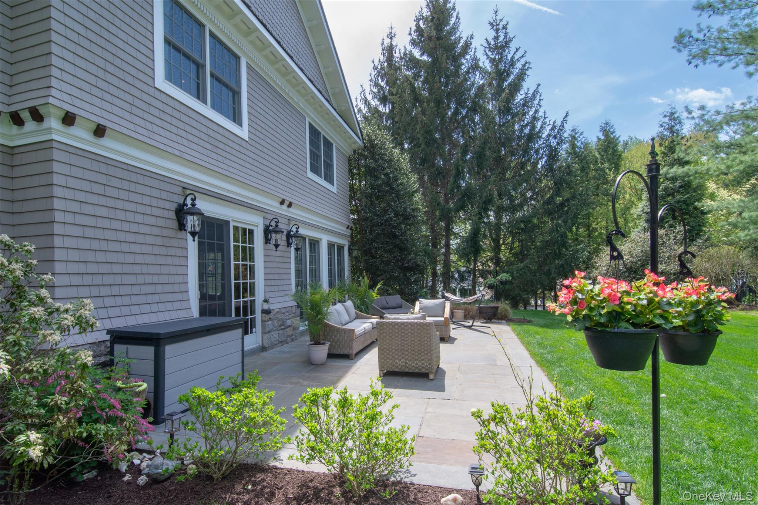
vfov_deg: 72.0
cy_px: 252
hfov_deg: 95.0
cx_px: 379
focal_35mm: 16
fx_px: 347
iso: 400
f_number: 11
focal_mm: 11
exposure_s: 1/200
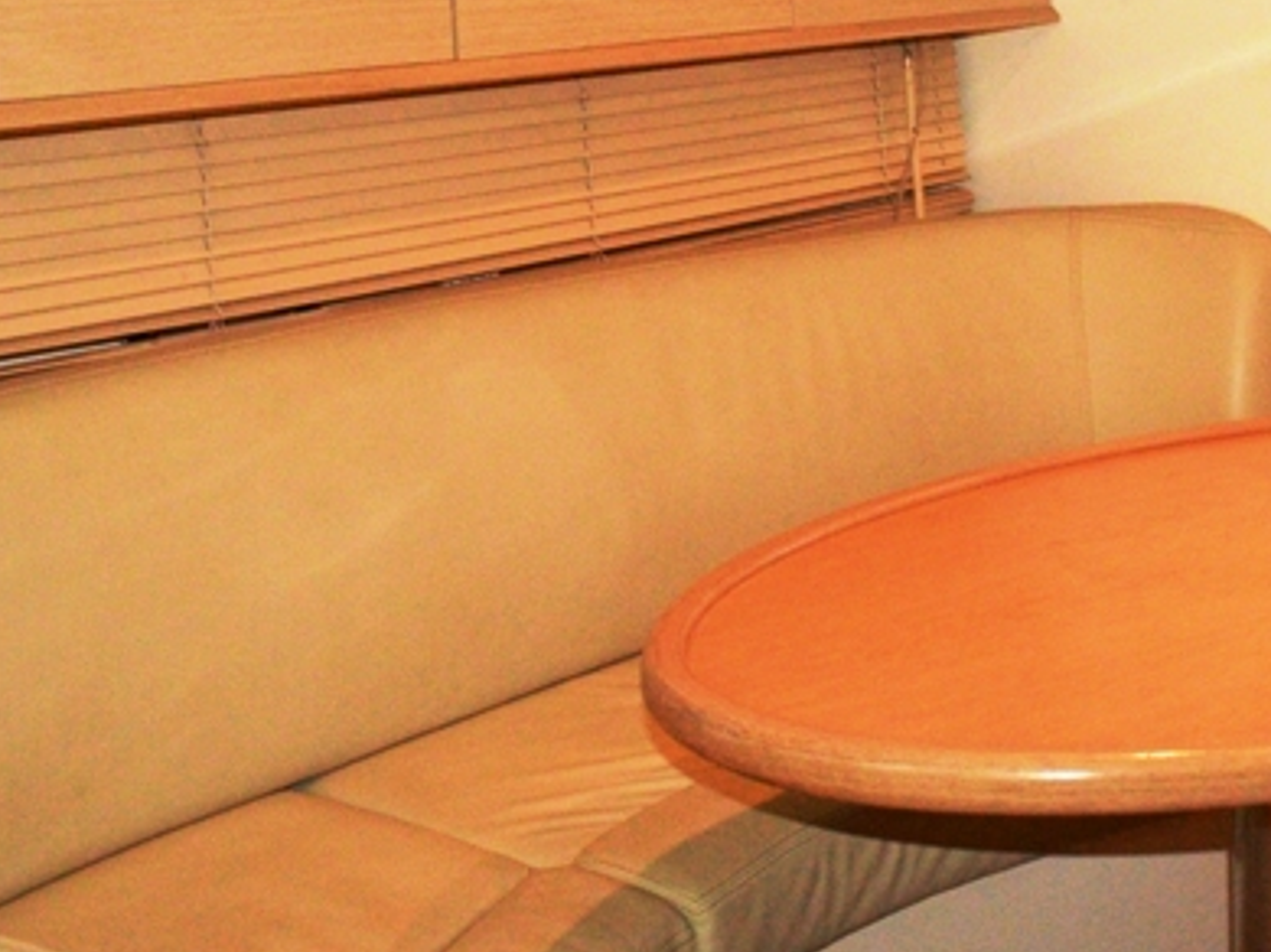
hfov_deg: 32.0
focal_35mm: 60
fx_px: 2202
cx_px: 838
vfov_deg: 23.7
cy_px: 78
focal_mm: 18
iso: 2800
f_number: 3.5
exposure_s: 1/100
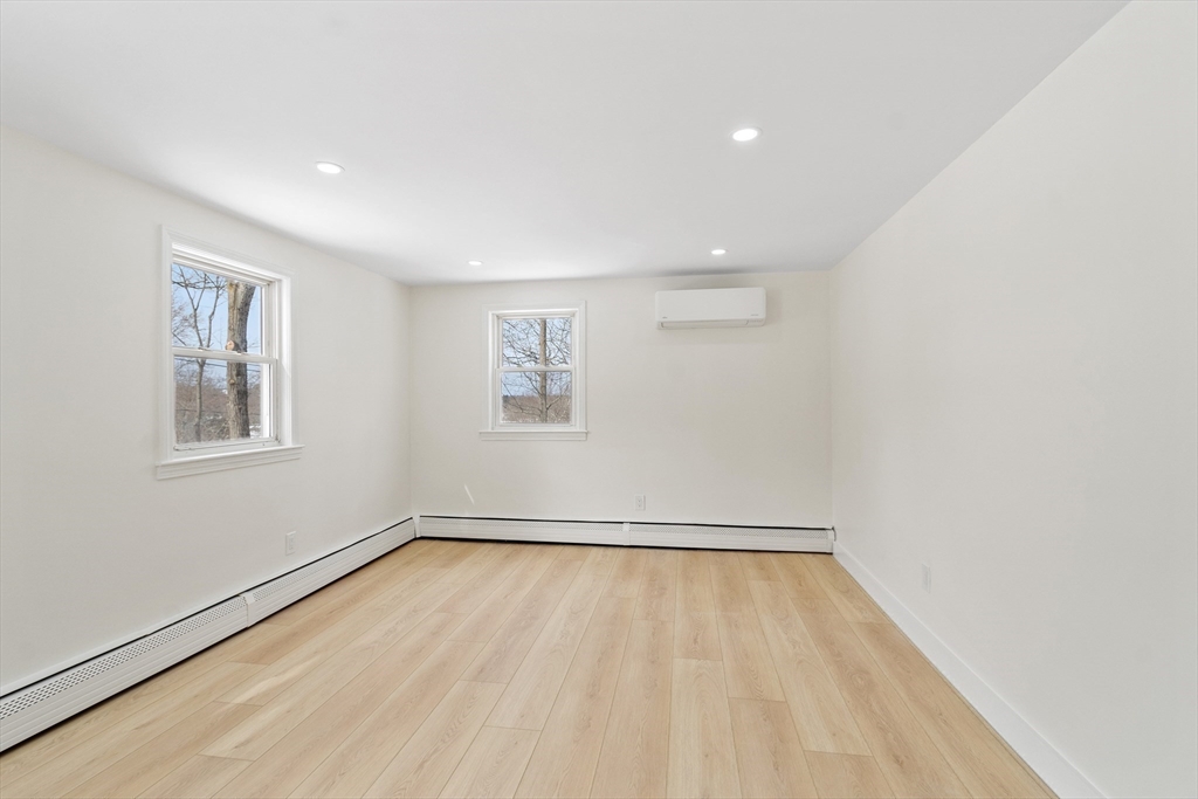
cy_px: 400
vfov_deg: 77.3
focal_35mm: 15
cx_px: 599
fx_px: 499
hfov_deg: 100.4
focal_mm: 10
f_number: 8
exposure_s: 1/8
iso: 320
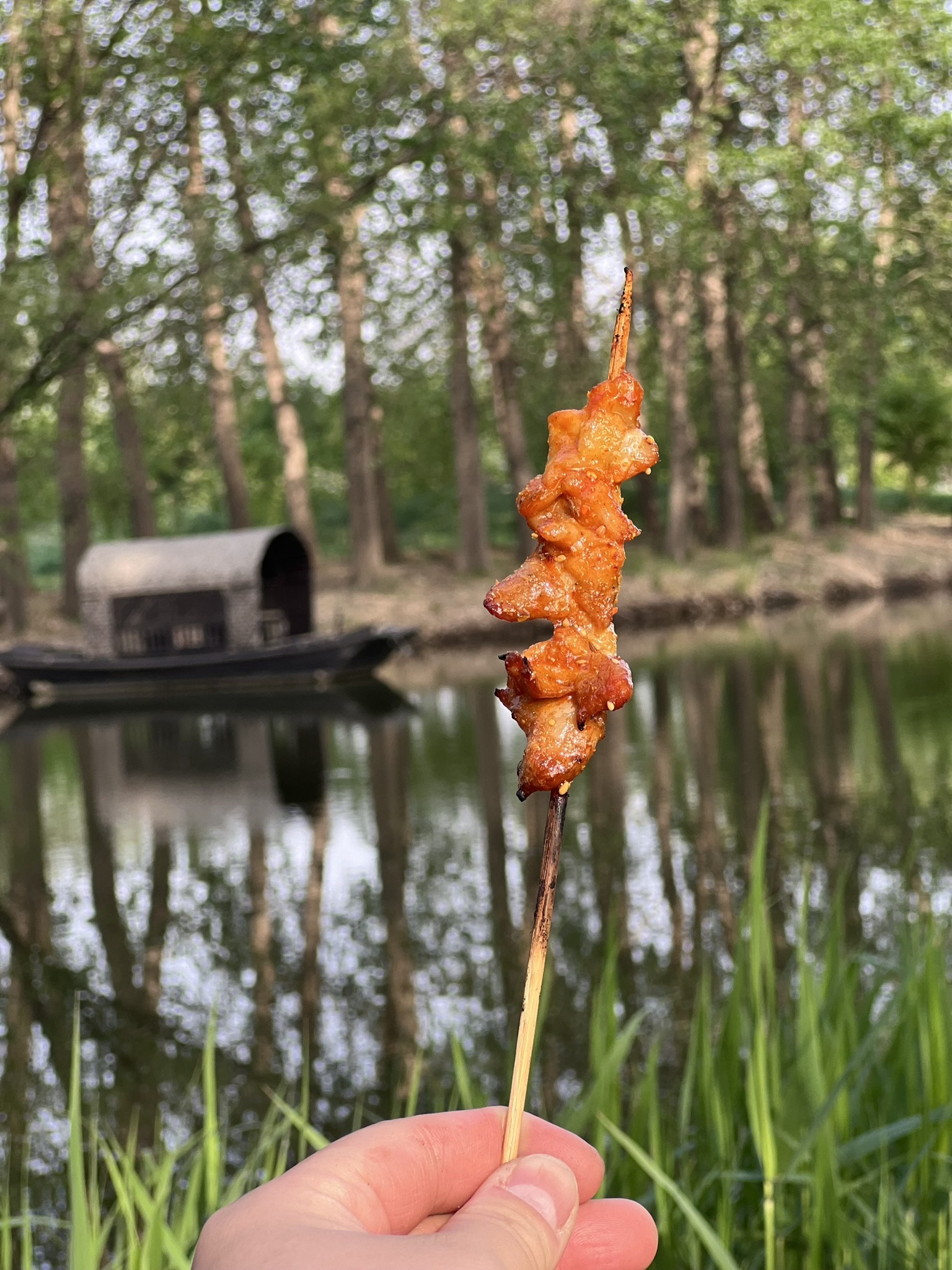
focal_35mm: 77
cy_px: 635
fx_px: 2824
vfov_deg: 25.3
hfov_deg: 19.1
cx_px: 476
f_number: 2.8
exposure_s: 1/121
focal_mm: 9
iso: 40
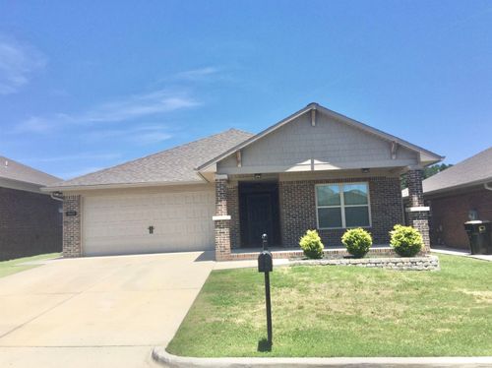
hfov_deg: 58.4
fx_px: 440
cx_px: 246
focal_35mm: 31
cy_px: 184
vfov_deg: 45.4
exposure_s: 1/1567
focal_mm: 3.3
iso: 25
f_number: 2.4
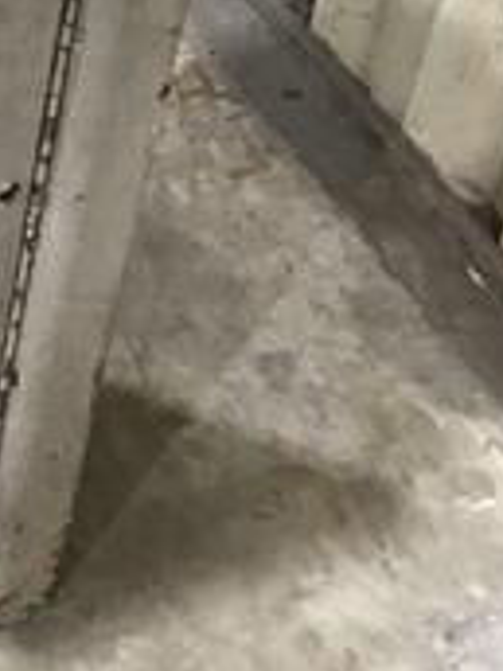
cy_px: -8
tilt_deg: -39.7
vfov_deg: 18.4
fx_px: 2015
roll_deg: -1.8
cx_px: -378
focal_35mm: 104
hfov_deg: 13.0
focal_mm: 3.99
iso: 40
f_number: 1.8
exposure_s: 1/17
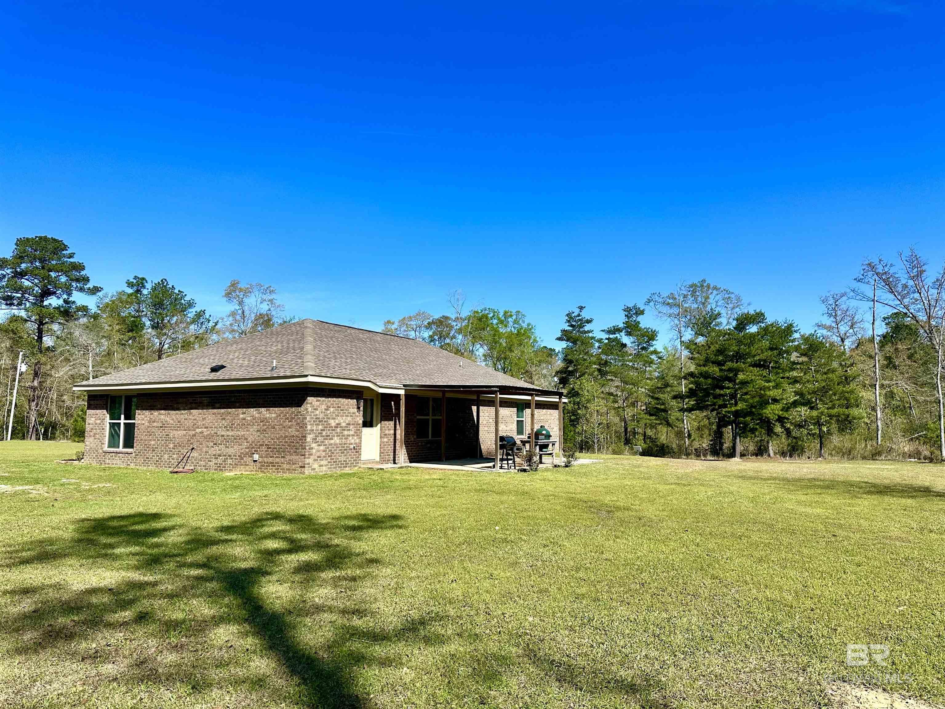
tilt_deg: +5.9
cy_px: 354
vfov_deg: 56.8
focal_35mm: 24
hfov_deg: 71.6
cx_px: 472
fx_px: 655
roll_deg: +0.2
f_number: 1.78
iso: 80
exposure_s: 1/4184
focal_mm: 6.86
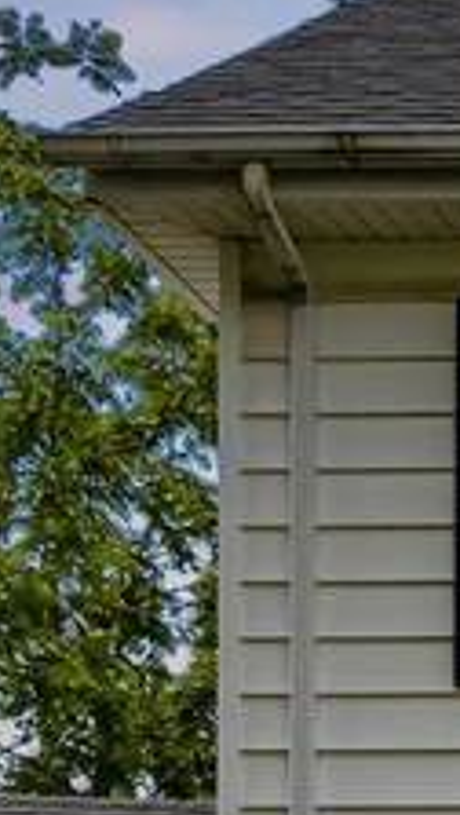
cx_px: 1563
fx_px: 2464
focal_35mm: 114
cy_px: 788
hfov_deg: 8.3
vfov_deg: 18.3
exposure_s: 1/800
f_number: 9
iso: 400
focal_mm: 19
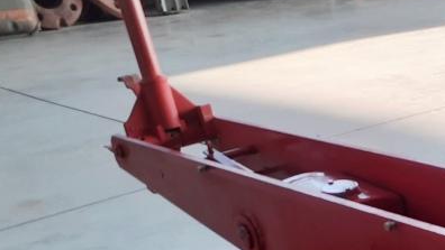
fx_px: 897
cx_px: 566
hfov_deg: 24.6
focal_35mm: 76
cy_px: 295
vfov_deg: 15.4
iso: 40
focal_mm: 3.6
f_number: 1.9
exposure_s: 1/50
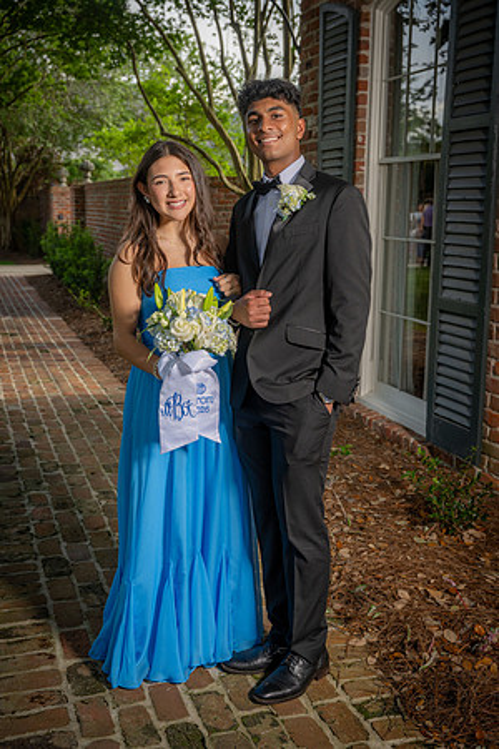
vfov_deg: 47.4
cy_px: 374
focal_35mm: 41
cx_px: 250
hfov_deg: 32.6
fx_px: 852
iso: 100
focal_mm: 41
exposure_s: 1/160
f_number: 5.6
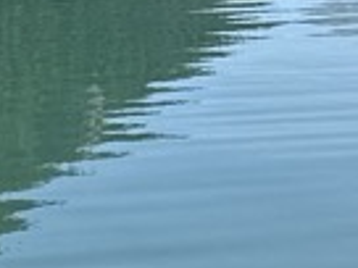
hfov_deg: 10.9
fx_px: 1872
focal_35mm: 181
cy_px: -307
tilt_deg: +1.6
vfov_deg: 7.8
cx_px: 190
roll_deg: +0.3
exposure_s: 1/3597
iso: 80
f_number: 1.78
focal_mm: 6.86
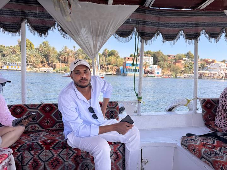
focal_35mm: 24
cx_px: 114
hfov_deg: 71.6
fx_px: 157
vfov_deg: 56.8
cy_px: 85
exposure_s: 1/1678
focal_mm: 6.76
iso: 80
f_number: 1.78
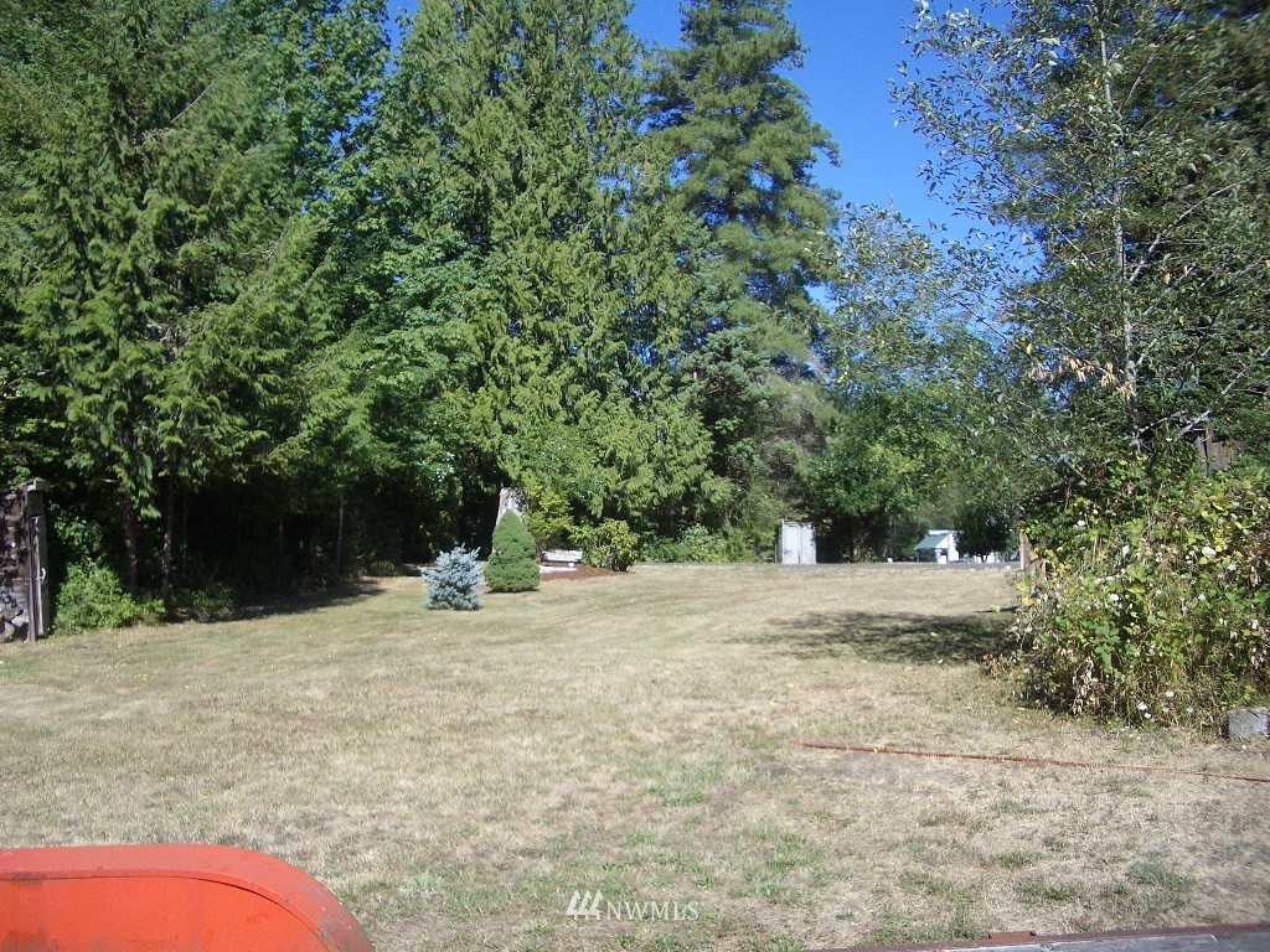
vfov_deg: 40.7
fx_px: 1284
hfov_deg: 52.6
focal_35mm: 35
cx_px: 635
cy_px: 476
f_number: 2.6
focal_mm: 5.8
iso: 50
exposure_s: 1/800
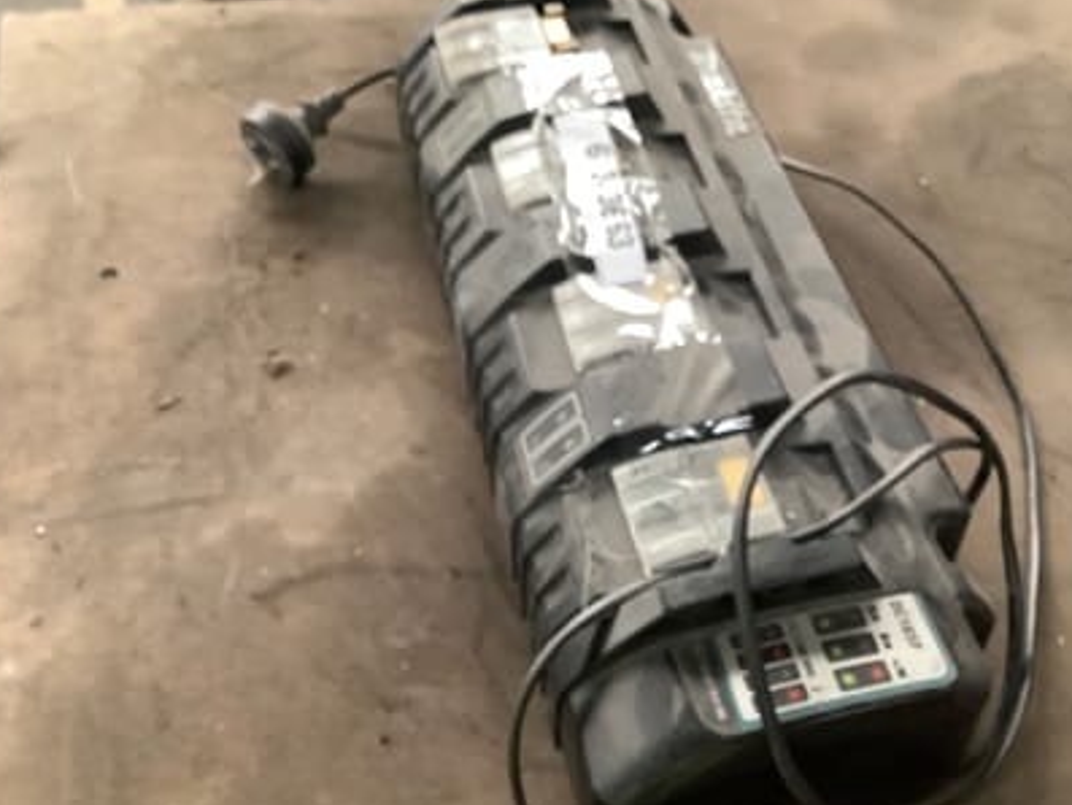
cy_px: 463
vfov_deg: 36.8
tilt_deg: -50.4
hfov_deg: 47.6
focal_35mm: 39
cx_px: 640
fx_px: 1208
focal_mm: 3.3
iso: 320
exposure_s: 1/25
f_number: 2.4
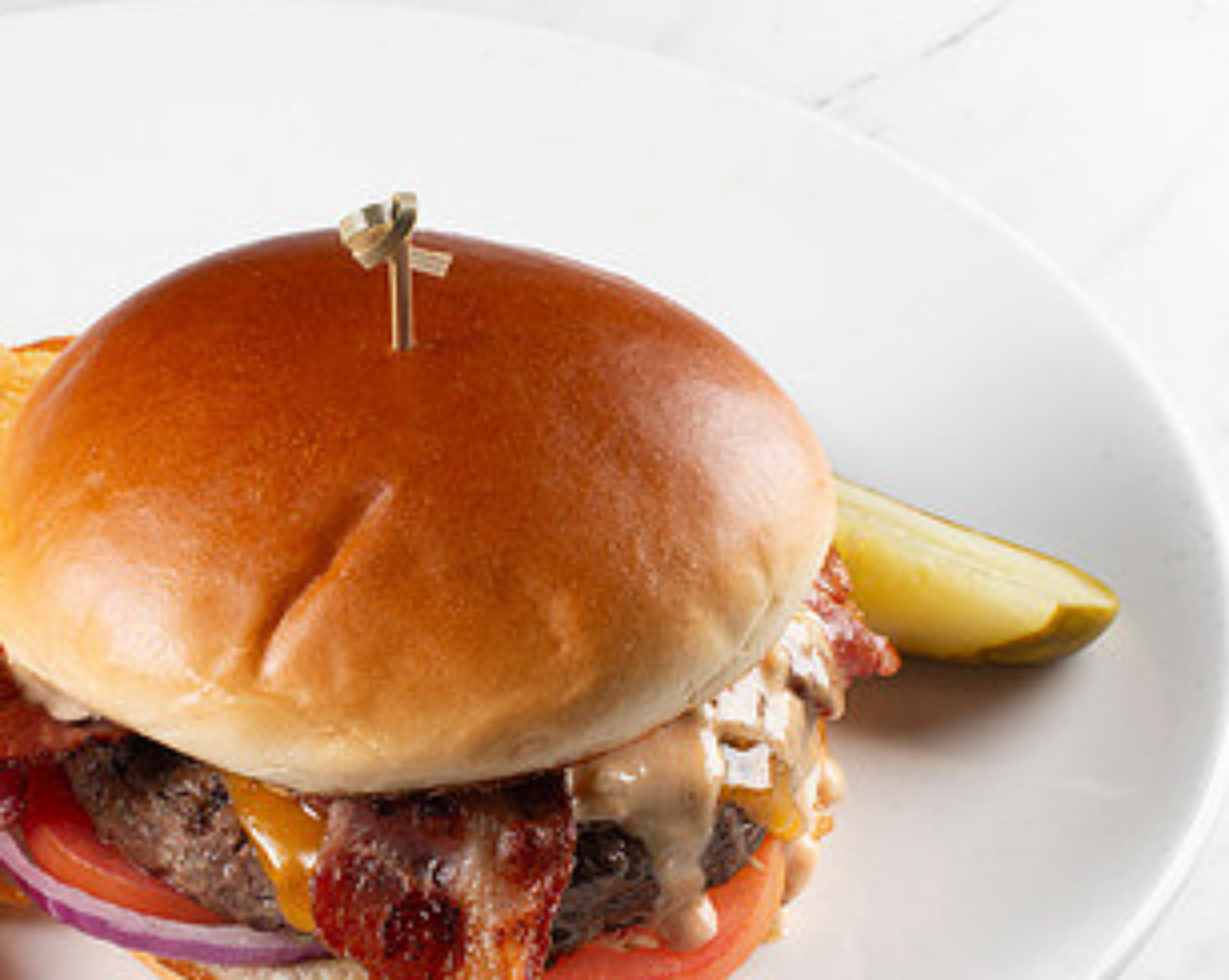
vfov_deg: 13.5
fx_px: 4143
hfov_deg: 16.8
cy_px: 625
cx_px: 412
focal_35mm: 114
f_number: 11
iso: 100
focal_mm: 50
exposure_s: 1/200
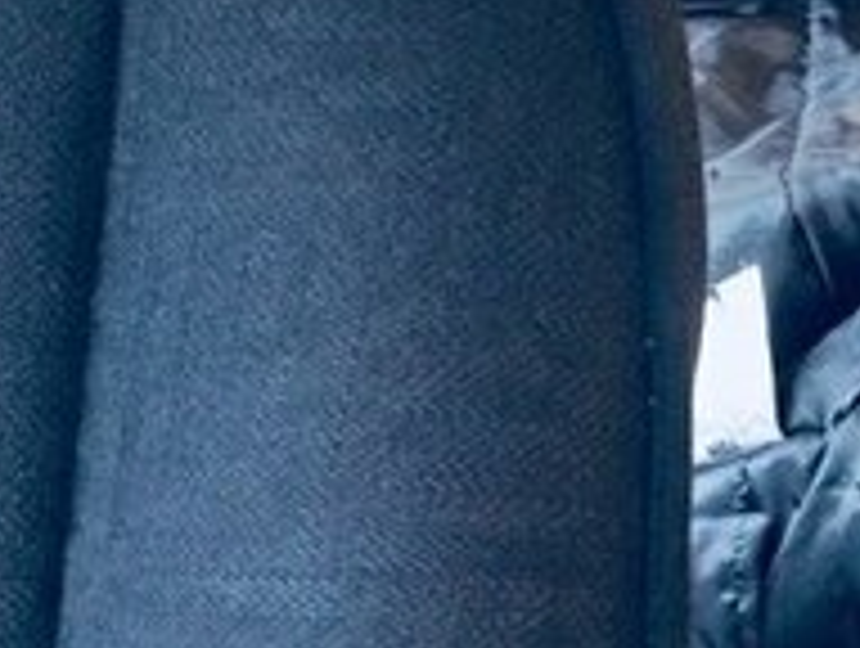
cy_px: -277
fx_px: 2489
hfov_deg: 18.2
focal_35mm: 100
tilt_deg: -12.8
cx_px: 1126
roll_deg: +0.2
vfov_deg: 14.0
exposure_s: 1/33
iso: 250
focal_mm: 4.15
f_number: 2.2
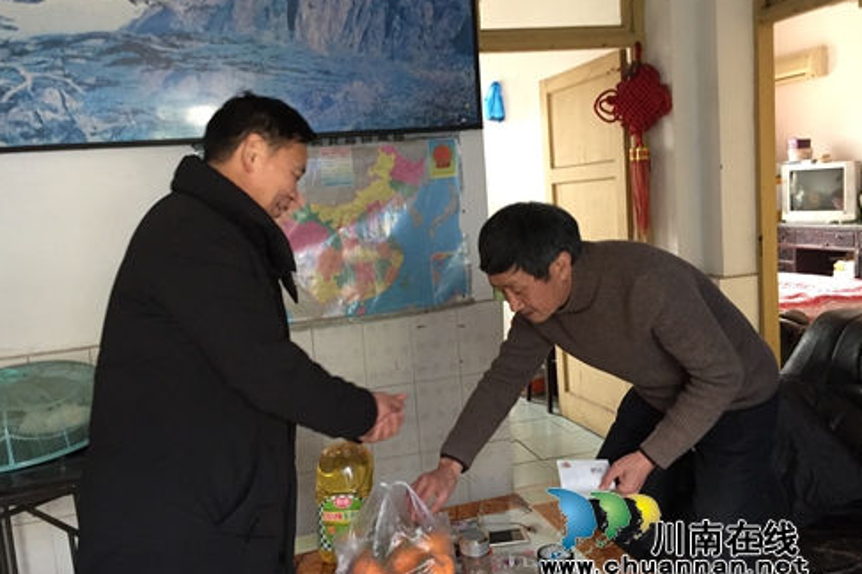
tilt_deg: -7.3
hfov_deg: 60.3
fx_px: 742
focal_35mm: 31
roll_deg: +2.7
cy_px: 277
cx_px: 424
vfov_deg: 42.3
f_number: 2.2
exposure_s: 1/20
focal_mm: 4.15
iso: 250
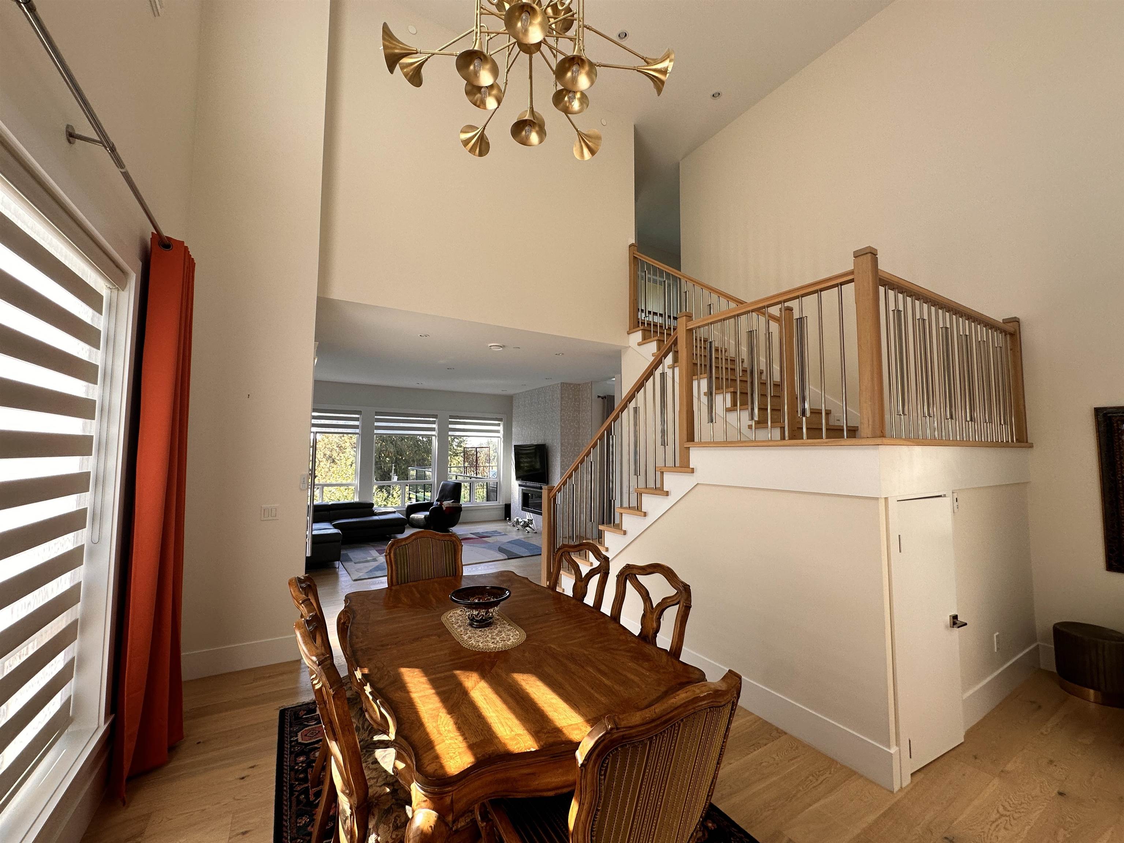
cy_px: 422
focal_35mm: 14
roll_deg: -0.3
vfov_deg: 85.7
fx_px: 455
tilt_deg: +4.5
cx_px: 562
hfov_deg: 102.1
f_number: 2.2
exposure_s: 1/99
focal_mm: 2.22
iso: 64
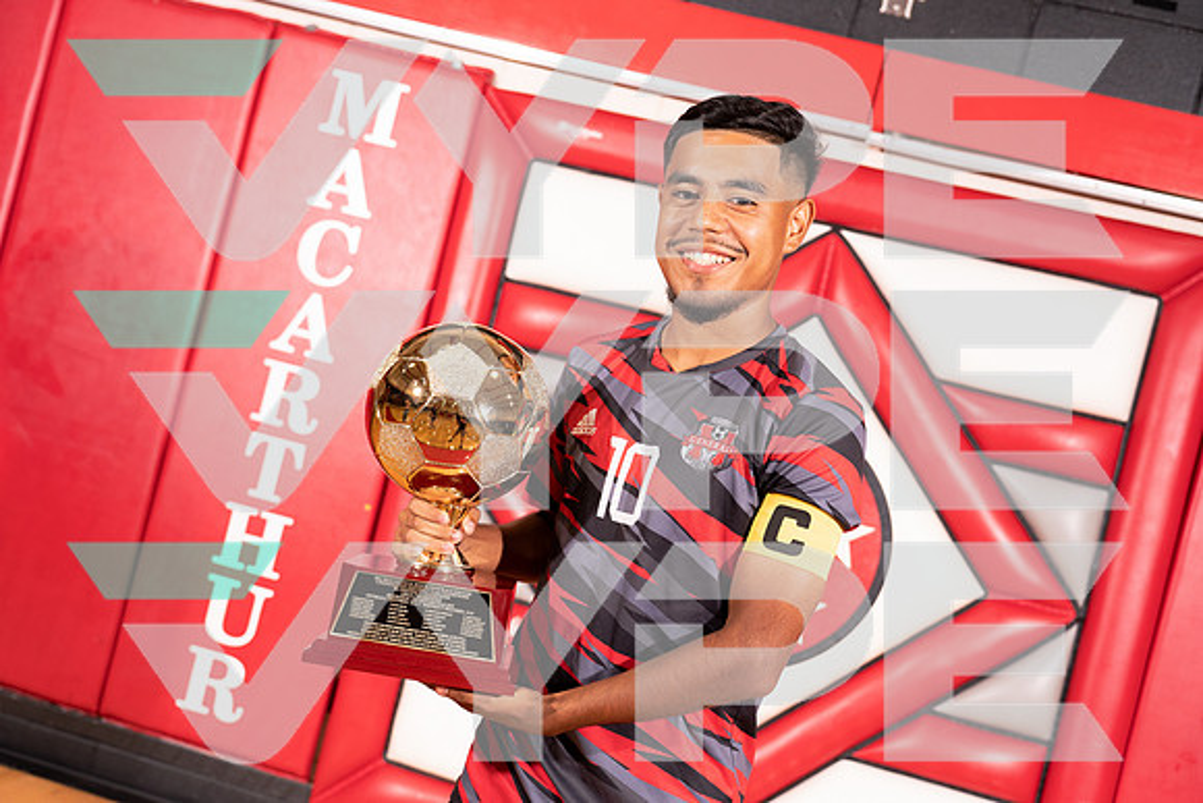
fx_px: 1437
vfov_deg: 31.2
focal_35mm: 43
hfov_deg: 45.4
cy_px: 402
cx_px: 602
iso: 1000
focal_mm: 43
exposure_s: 1/250
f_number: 4
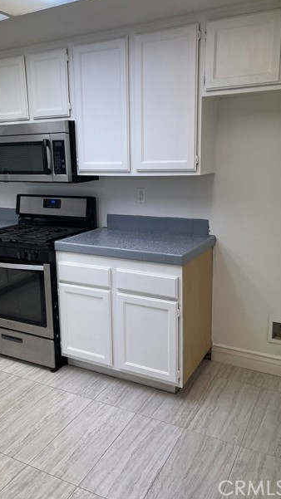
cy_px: 234
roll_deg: +1.2
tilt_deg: -10.0
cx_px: 121
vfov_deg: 66.0
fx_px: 384
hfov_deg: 40.1
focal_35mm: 29
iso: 80
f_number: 1.6
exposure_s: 1/120
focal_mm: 5.1
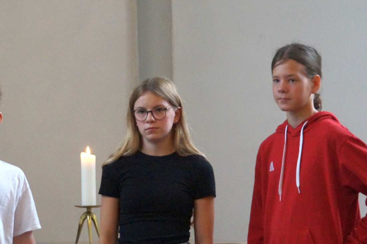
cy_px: 146
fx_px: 2119
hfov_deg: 9.9
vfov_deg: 6.6
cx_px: 133
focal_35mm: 208
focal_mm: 80
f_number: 5.6
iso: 3200
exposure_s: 1/100
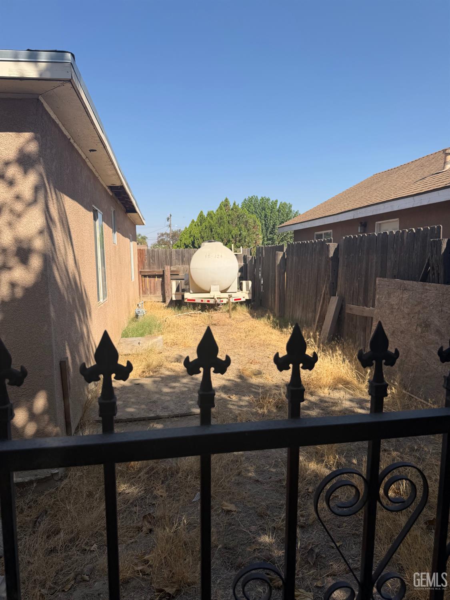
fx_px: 416
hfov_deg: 56.8
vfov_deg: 71.6
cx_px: 225
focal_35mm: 24
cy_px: 300
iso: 80
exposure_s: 1/3759
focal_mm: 6.76
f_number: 1.78
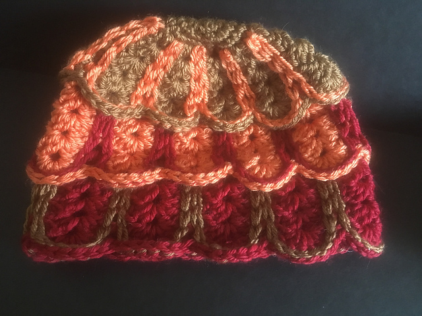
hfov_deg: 61.7
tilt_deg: -56.0
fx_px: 354
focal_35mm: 29
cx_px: 211
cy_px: 158
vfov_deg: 48.2
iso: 320
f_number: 2.2
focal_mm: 4.15
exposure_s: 1/15
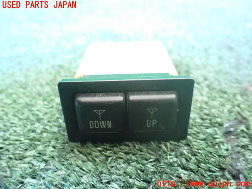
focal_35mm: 30
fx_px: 218
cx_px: 126
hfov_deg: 60.0
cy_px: 94
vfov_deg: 46.8
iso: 1600
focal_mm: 5.4
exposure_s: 1/13
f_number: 2.3
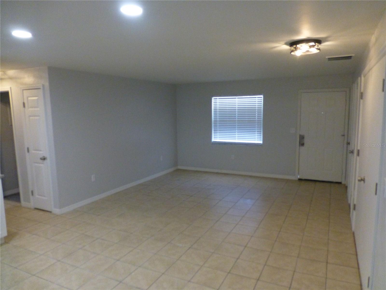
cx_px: 193
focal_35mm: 24
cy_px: 145
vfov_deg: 56.8
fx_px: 268
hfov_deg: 71.6
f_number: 3.3
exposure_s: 1/125
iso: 800
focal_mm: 4.3
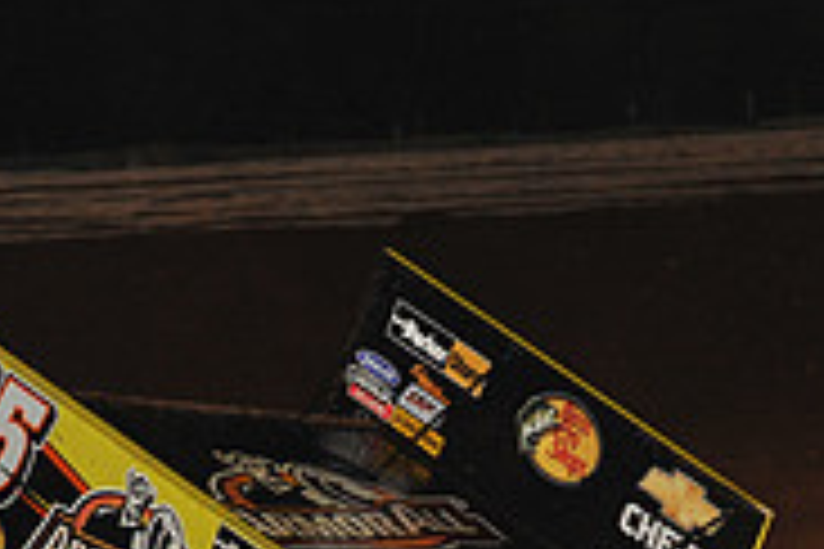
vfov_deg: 3.2
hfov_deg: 4.8
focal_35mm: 428
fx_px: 9796
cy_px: 778
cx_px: 239
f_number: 7.1
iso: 1250
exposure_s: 1/320
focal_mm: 135
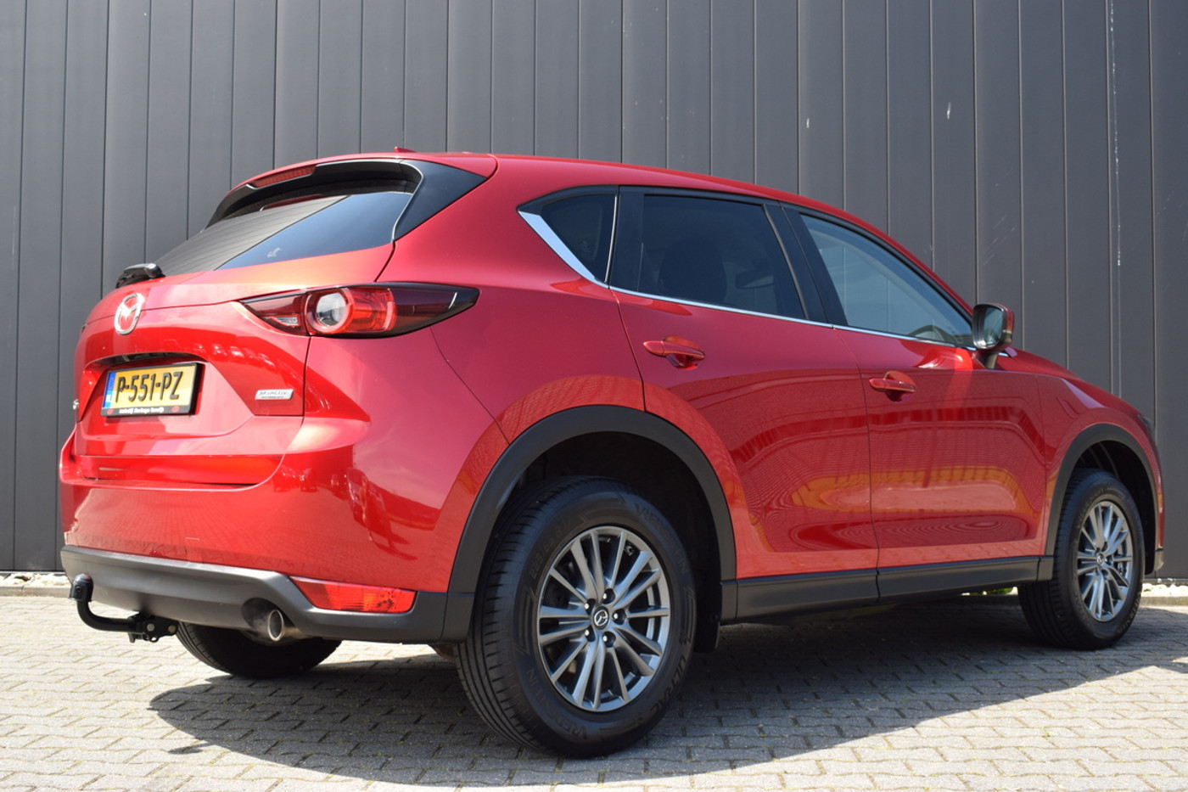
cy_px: 396
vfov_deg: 31.9
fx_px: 1386
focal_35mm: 42
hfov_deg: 46.4
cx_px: 594
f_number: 8
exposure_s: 1/250
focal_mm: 28
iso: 360
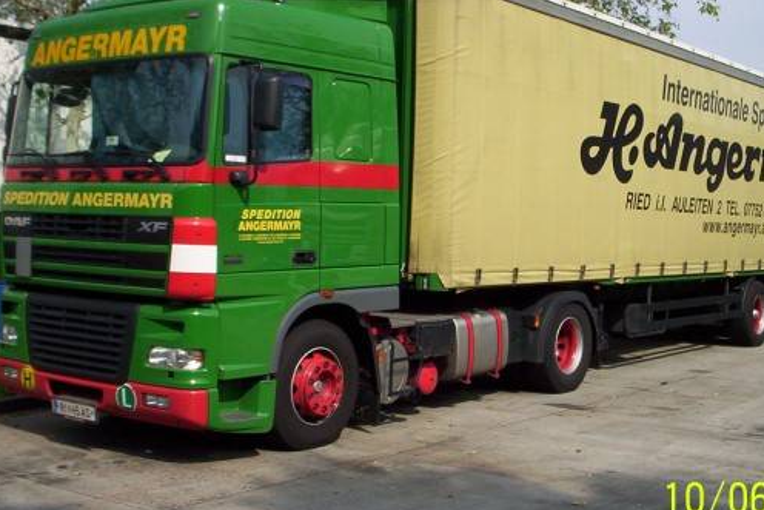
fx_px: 1083
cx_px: 436
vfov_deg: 26.5
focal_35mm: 51
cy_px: 220
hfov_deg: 38.8
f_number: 4.5
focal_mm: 4.99
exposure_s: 1/769
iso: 100
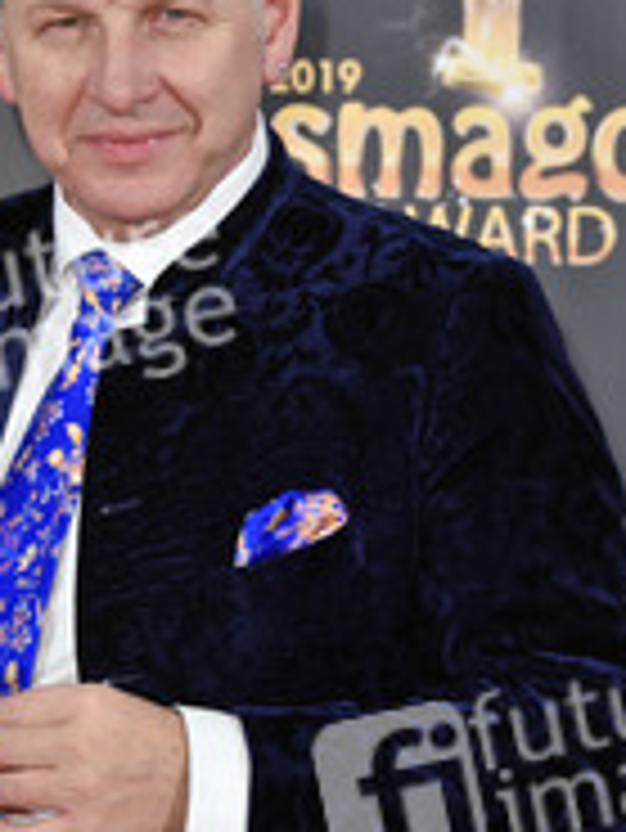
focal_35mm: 191
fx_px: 4600
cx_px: 135
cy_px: 544
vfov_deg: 10.3
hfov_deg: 7.8
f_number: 5.6
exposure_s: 1/160
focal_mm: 92
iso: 1000
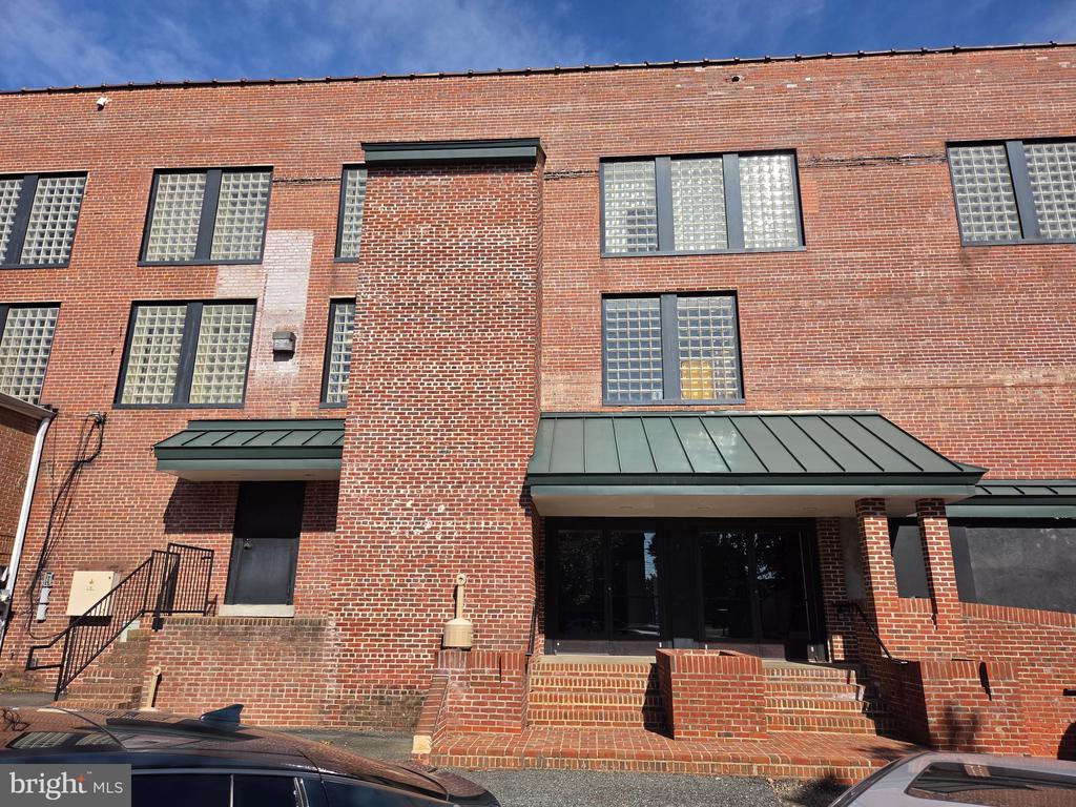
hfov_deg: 73.9
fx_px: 715
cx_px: 538
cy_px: 404
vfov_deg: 58.9
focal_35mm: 23
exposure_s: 1/4834
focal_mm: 5.4
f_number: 1.8
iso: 80
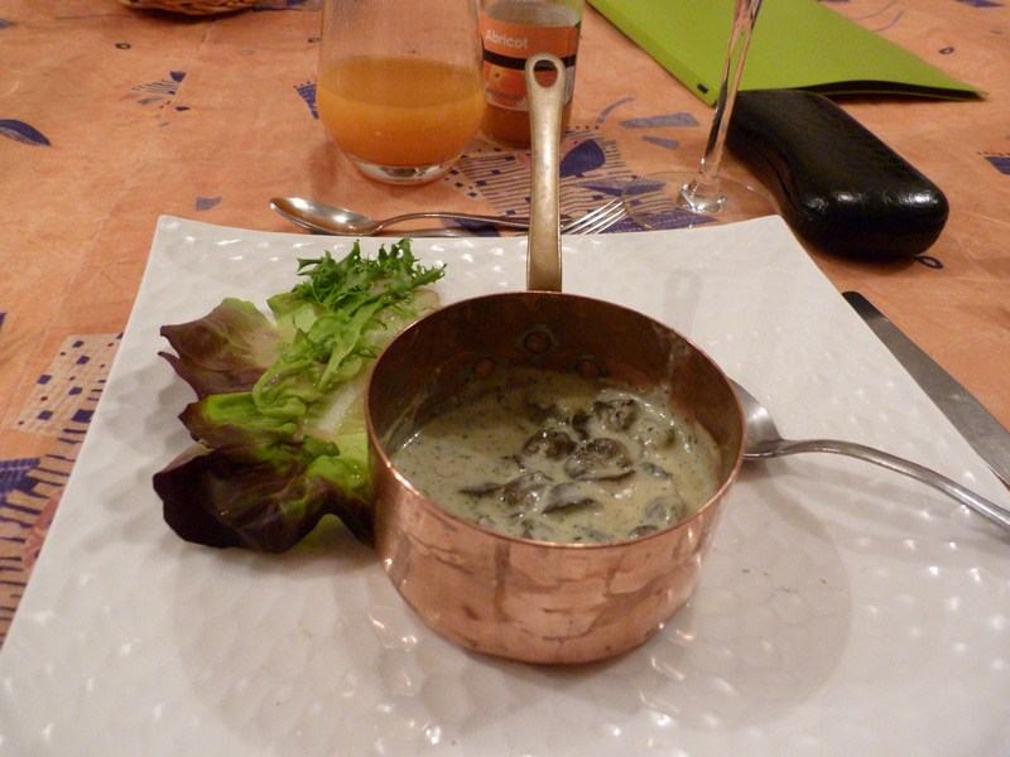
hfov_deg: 69.4
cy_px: 378
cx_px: 505
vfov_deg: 54.9
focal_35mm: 25
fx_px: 729
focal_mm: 4.5
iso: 400
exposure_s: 1/10
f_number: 2.8
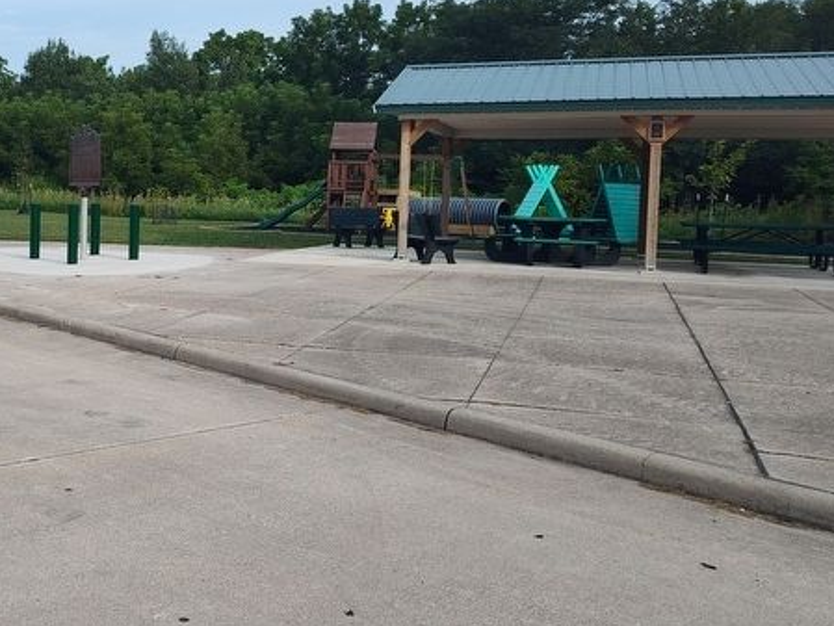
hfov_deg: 43.0
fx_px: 988
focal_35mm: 41
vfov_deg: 35.0
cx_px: 130
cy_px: 253
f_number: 1.8
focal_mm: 5.56
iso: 100
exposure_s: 1/899
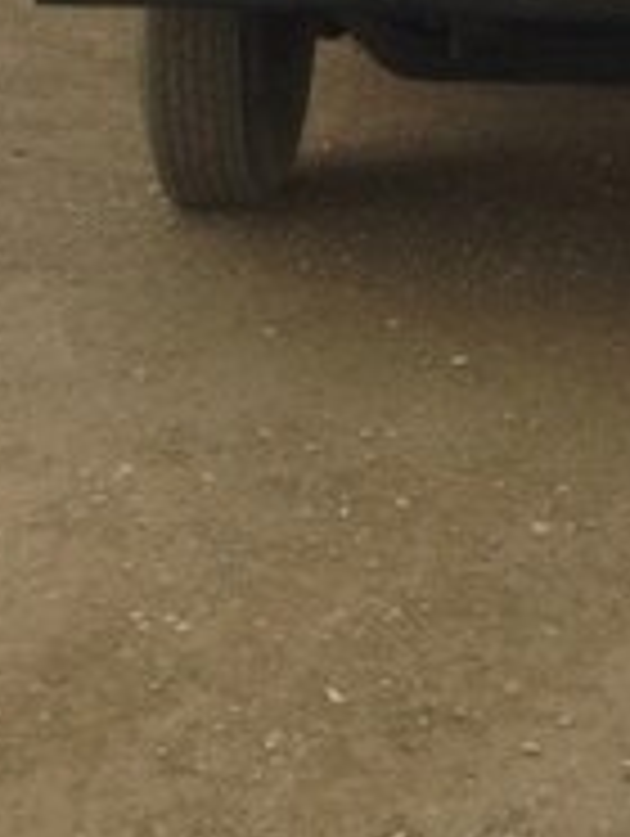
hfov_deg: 16.3
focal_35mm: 88
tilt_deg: -7.5
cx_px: 693
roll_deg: +1.1
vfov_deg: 20.3
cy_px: -266
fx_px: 2131
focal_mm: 4.12
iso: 50
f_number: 2.4
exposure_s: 1/213
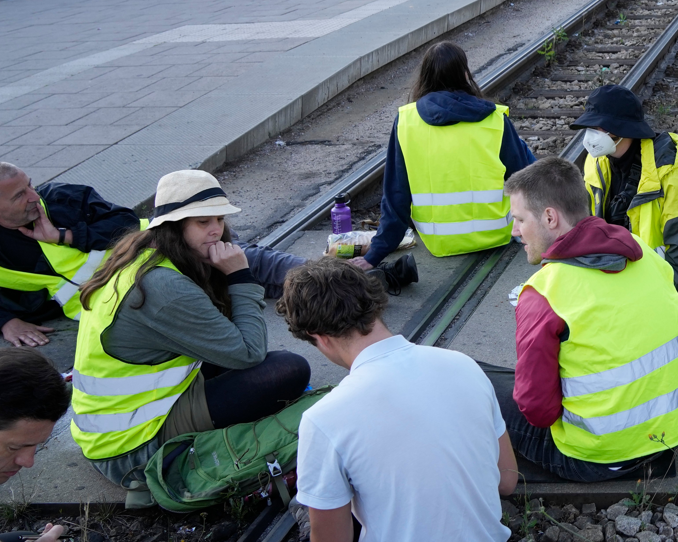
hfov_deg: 26.1
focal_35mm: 63
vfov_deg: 23.4
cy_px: 30
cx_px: 857
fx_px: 1264
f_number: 4.5
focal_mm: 24
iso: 400
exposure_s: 1/400
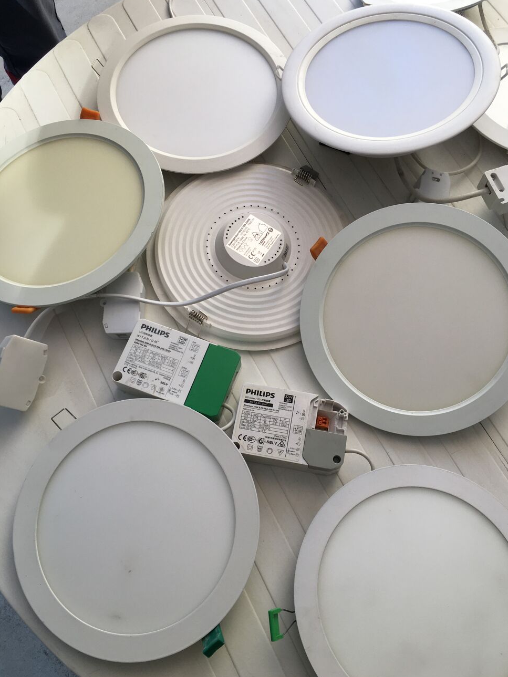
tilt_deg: -70.0
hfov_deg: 46.8
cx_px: 262
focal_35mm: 30
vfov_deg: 60.0
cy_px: 344
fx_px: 587
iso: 25
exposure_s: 1/323
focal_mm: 4.15
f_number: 2.2
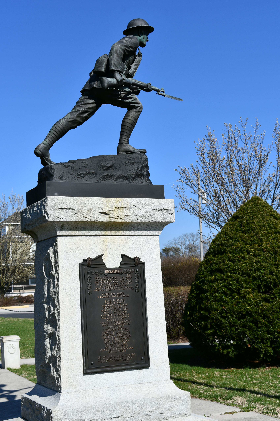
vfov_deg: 38.9
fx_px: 595
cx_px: 140
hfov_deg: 26.5
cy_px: 210
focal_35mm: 51
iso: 100
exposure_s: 1/400
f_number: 10
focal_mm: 34
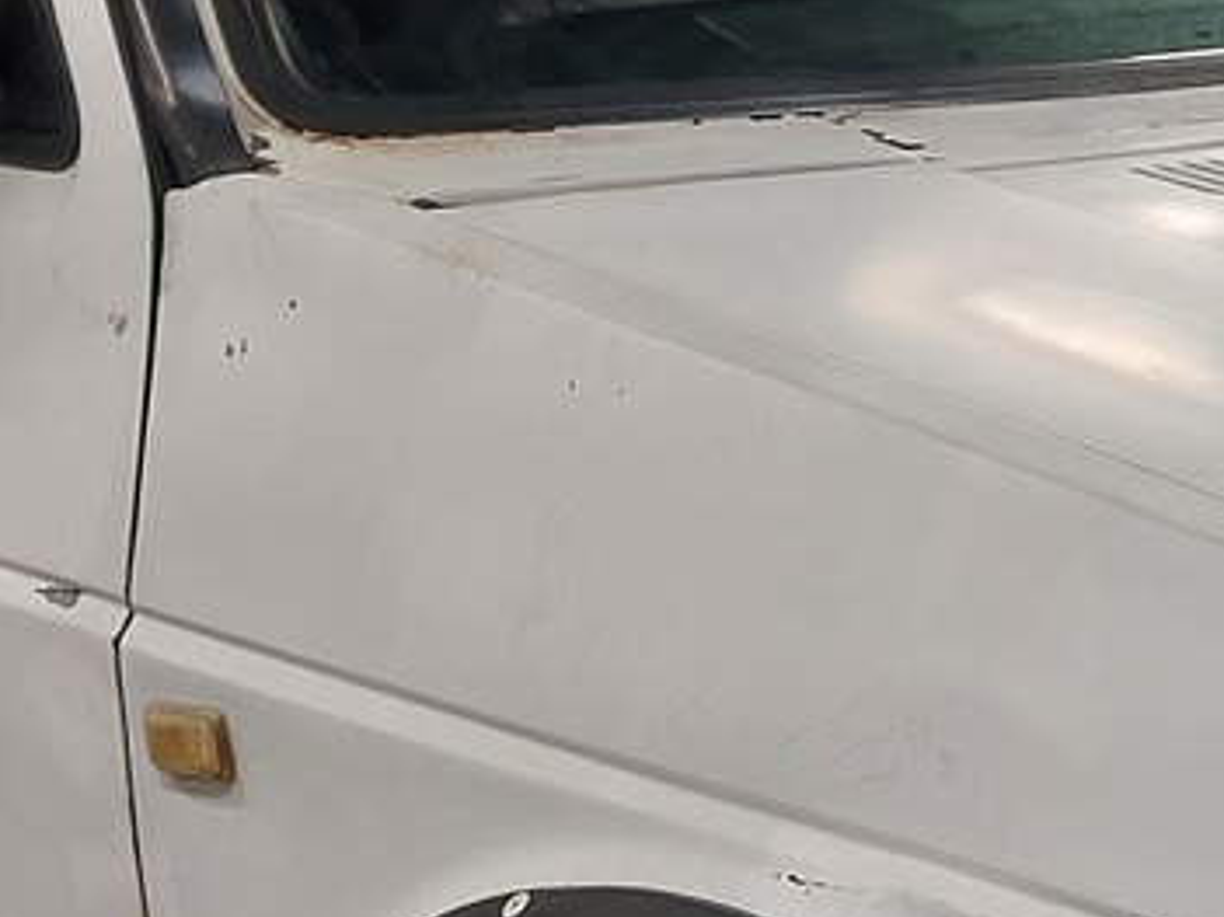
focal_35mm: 114
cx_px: 1280
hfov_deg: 16.8
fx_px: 4030
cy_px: 826
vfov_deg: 12.9
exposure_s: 1/50
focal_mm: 5.23
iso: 64
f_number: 1.8
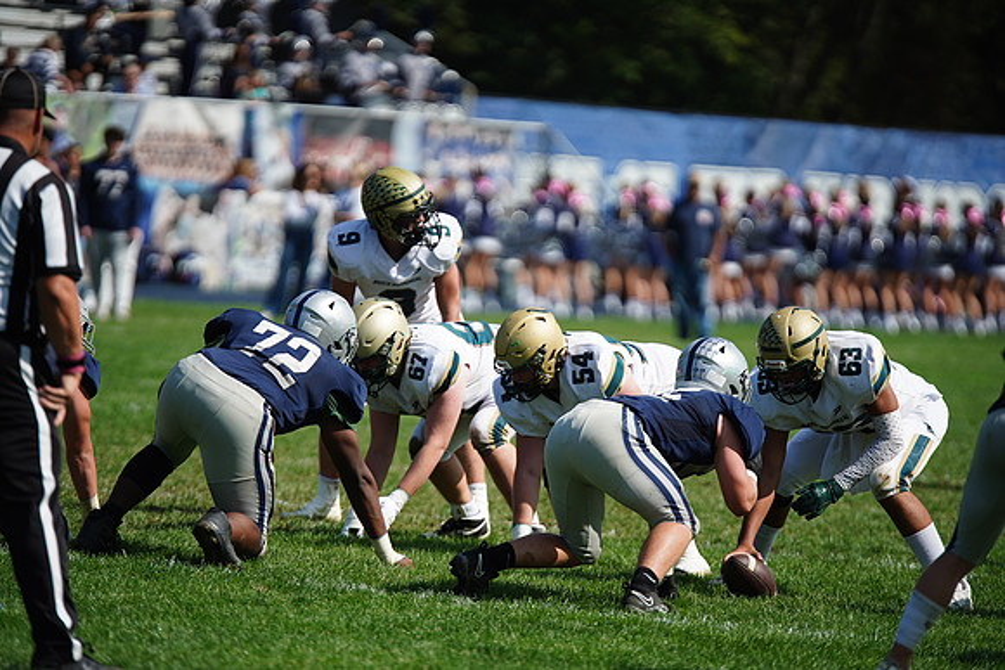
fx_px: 8377
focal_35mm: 300
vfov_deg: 4.6
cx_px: 502
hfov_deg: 6.9
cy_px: 335
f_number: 2.8
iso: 400
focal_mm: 300
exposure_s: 1/6400
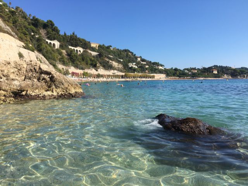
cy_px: 93
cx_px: 124
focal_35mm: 29
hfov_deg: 61.7
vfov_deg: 48.2
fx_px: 208
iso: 25
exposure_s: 1/1451
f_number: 2.2
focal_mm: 4.15
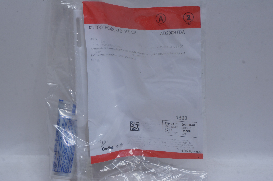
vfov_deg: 19.7
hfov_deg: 29.3
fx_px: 523
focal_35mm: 69
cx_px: 136
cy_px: 90
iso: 400
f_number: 14
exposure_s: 1/15
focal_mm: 46
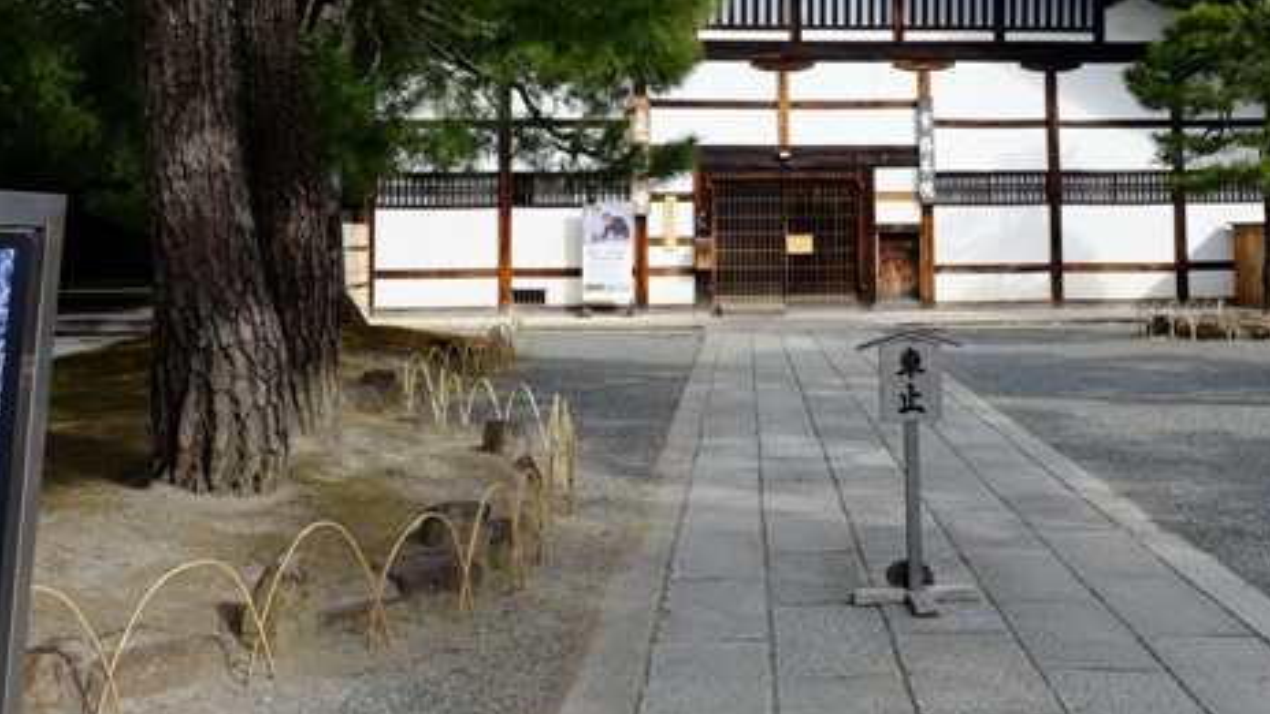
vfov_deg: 29.7
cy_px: 144
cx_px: 780
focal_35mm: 39
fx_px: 1313
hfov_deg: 51.2
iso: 400
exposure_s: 1/750
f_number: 5
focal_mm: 18
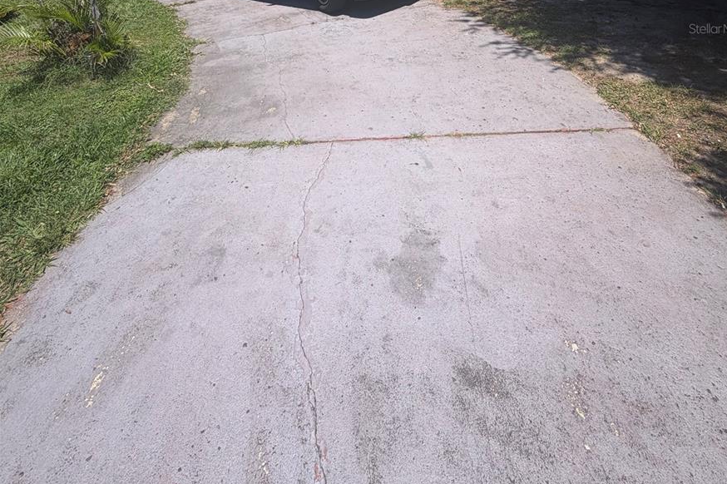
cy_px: 28
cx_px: 373
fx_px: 404
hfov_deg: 84.0
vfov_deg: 52.5
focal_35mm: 20
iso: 20
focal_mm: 2.22
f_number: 2.2
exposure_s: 1/901
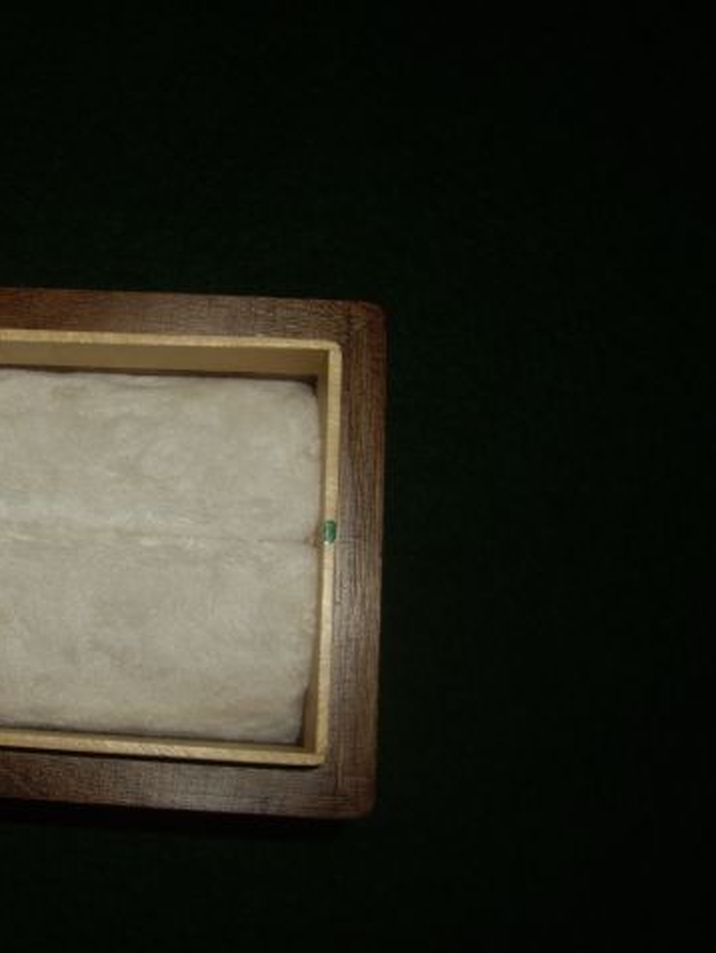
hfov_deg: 28.0
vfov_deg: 37.5
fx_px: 1406
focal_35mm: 51
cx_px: 142
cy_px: 476
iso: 50
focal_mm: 7.9
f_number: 5.6
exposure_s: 1/40
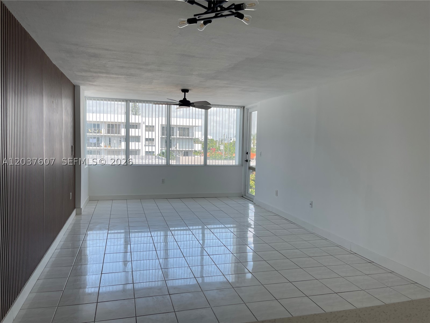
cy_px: 162
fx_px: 311
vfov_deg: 54.9
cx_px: 215
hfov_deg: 69.4
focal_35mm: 25
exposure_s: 1/696
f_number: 1.6
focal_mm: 5.1
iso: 32
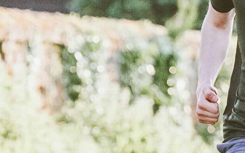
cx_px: 463
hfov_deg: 2.5
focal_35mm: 843
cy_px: 136
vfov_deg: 1.6
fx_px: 5630
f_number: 3.5
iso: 500
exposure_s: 1/1250
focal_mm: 135
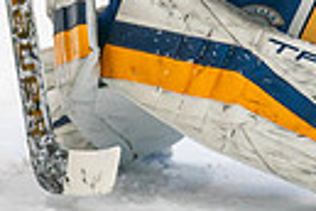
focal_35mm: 578
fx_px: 5073
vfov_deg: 2.4
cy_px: -146
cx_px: 162
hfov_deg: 3.6
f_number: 2.8
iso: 3200
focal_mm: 129
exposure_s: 1/1250
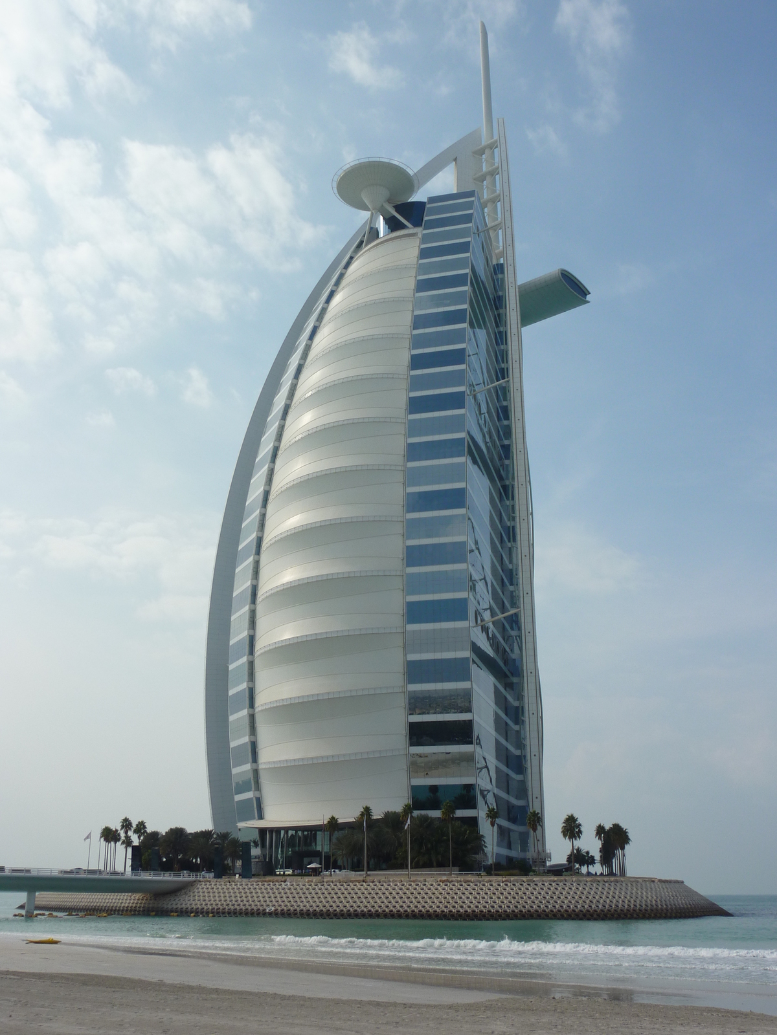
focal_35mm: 35
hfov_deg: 40.7
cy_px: 518
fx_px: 1047
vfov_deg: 52.6
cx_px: 388
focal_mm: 5.7
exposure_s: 1/640
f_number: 5.6
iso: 80
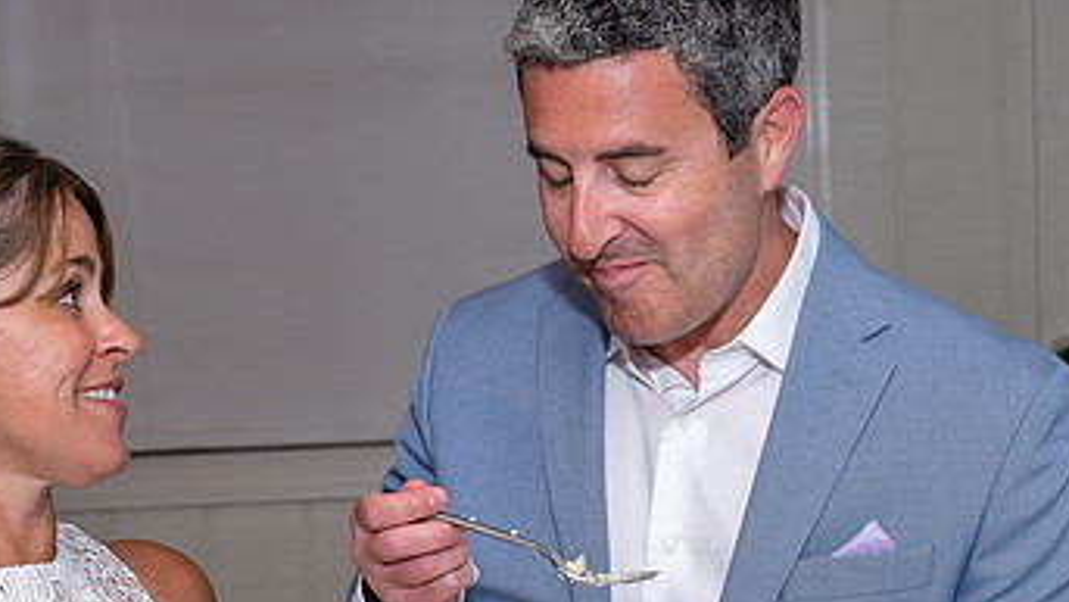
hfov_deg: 23.0
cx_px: 328
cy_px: 467
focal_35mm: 92
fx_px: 2608
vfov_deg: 13.1
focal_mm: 43
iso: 500
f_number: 7.1
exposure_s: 1/250
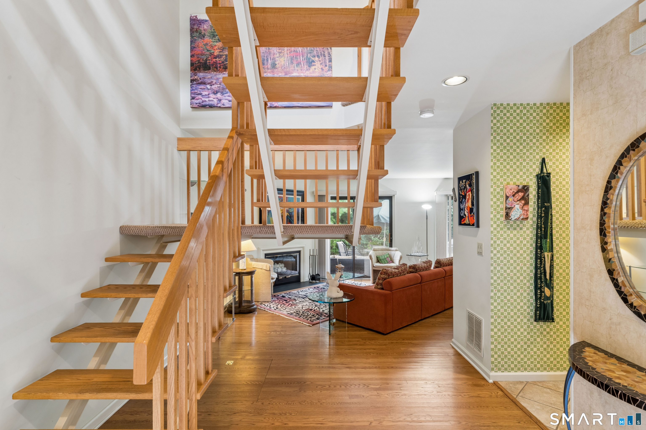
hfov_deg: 91.6
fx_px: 314
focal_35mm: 18
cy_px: 215
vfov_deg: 68.9
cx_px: 323
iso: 400
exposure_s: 1/2.5
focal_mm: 17.5
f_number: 13
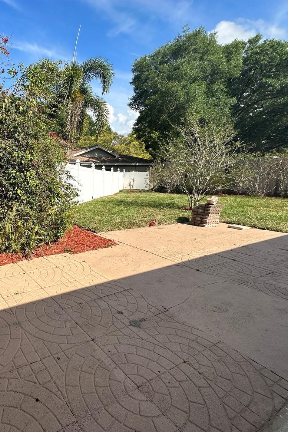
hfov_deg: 55.4
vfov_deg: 84.0
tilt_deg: -13.2
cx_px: 40
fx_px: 240
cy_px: 222
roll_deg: +0.5
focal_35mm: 20
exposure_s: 1/1770
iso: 40
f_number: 2.2
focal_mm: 2.22
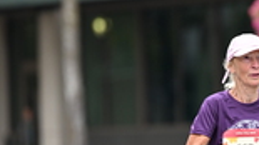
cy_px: 73
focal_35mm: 743
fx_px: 5100
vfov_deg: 1.6
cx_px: 213
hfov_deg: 2.9
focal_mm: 200
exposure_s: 1/1000
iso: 400
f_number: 2.8
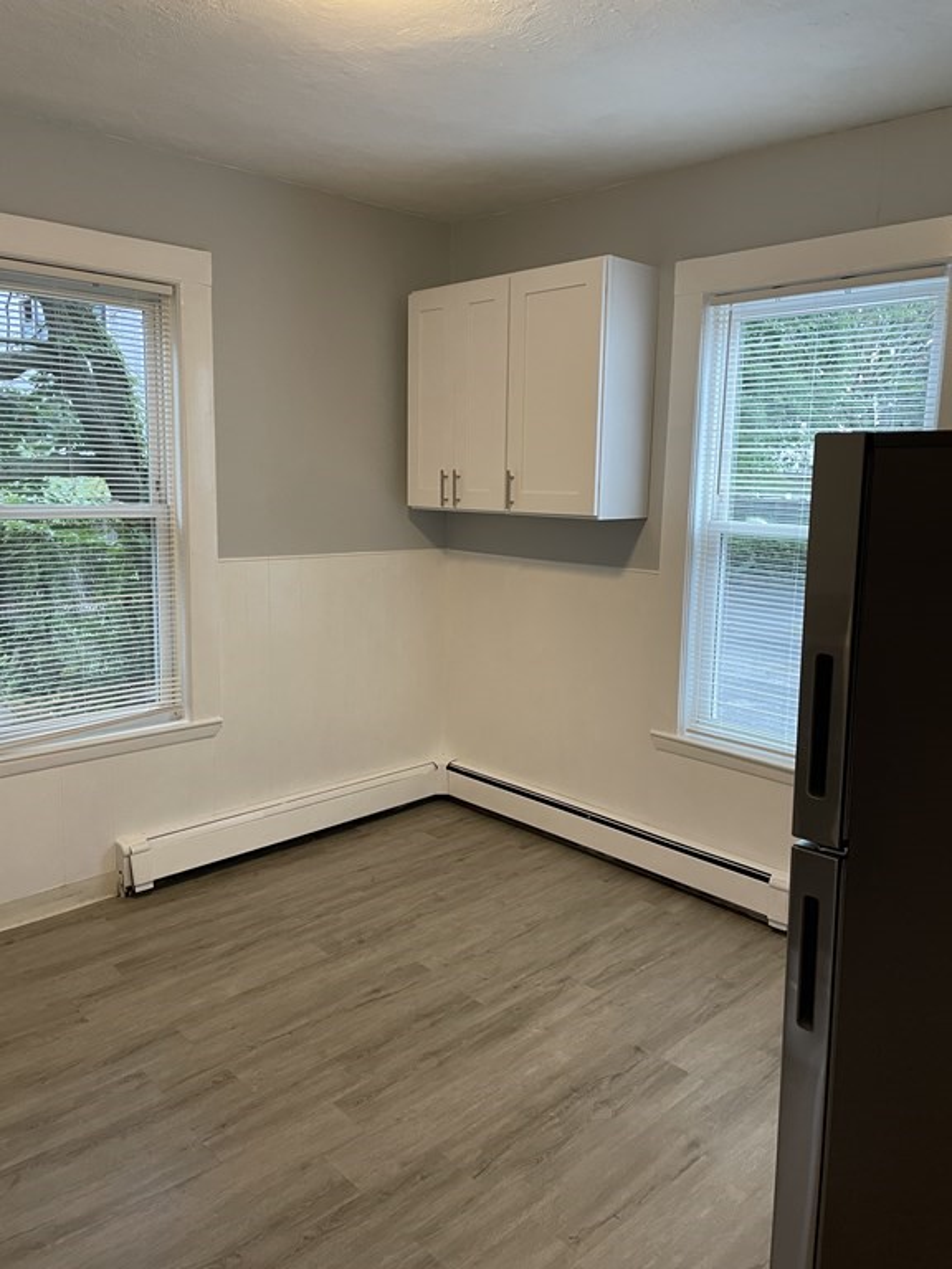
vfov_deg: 67.3
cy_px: 634
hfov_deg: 53.1
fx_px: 953
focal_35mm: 26
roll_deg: -0.4
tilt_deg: -6.5
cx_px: 476
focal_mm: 4.2
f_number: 1.6
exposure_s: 1/60
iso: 125
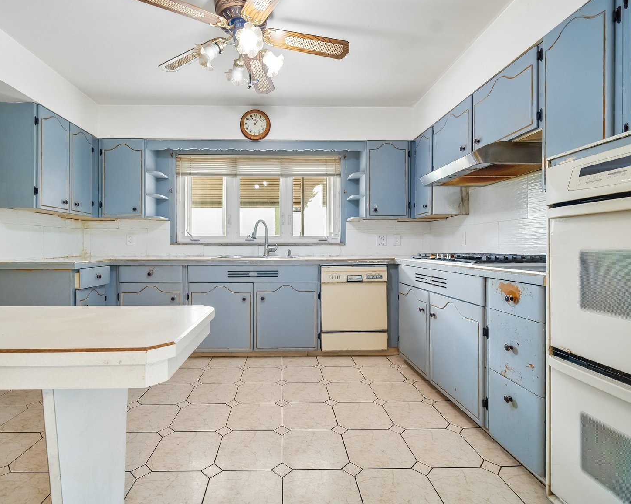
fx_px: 523
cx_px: 286
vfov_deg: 51.5
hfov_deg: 62.1
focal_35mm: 28
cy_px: 250
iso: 2500
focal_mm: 24
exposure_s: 1/60
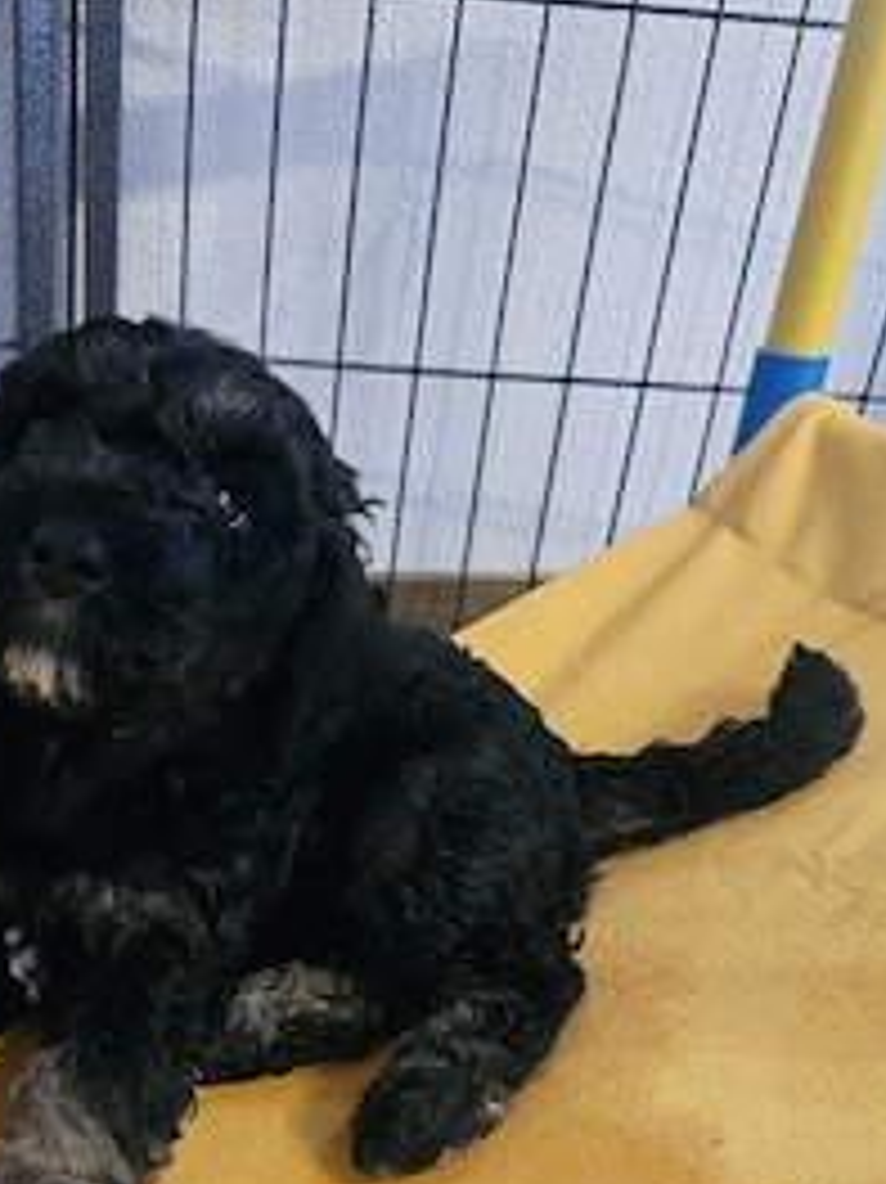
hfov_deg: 39.8
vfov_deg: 51.8
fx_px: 1195
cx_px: 247
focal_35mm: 35
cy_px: 779
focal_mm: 5.4
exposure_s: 1/25.1
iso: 1250
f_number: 1.8
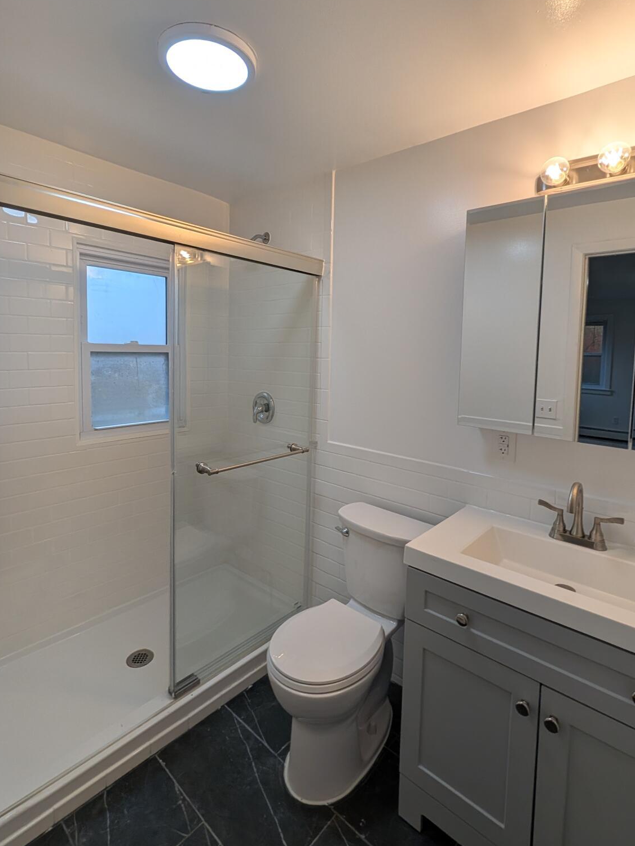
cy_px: 384
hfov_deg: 78.1
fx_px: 391
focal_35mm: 16
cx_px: 319
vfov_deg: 94.2
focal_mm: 2.02
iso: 42
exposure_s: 1/164
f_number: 1.7
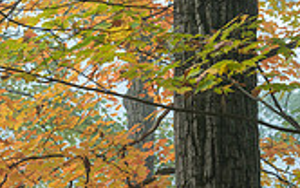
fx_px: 1473
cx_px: 69
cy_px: 224
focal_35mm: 180
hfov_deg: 11.6
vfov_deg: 7.2
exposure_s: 1.3
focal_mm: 65
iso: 64
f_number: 11
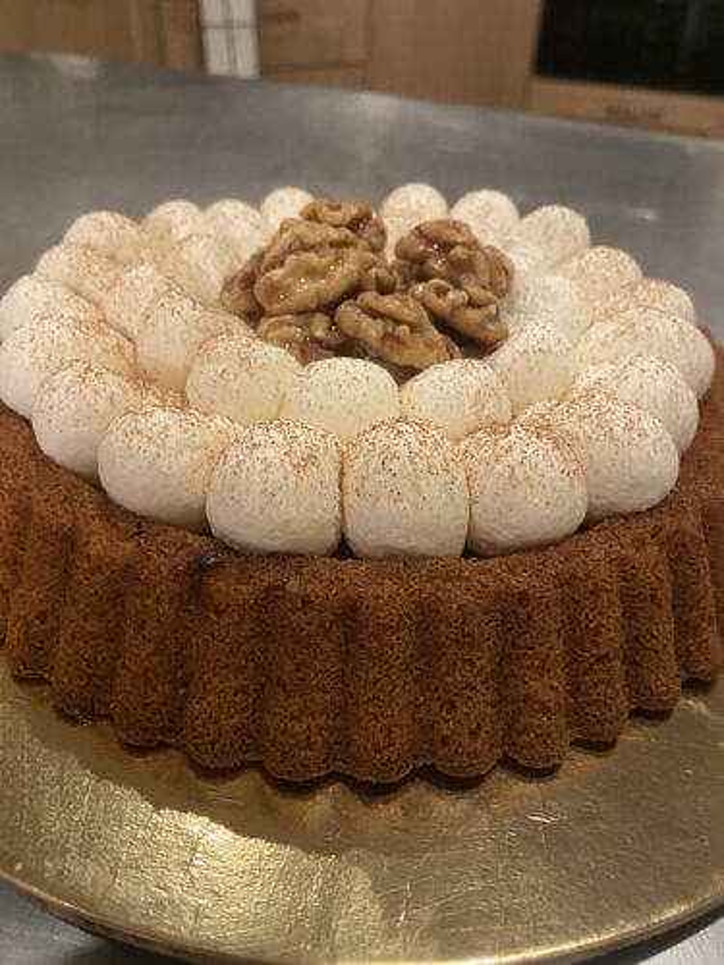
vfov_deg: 67.3
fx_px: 725
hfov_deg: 53.1
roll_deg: -1.8
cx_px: 362
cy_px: 482
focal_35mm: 26
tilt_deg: -37.3
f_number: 1.8
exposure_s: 1/33
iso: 400
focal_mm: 4.25
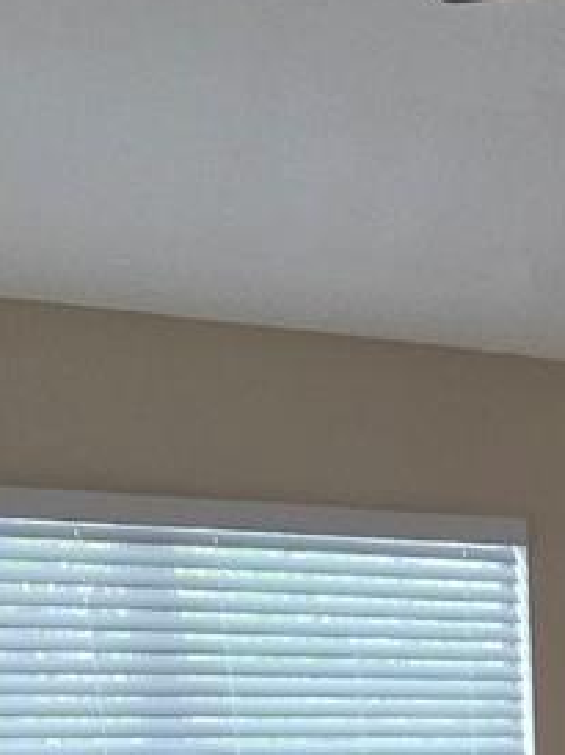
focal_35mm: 57
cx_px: 620
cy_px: 1262
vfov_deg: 23.3
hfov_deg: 24.0
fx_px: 1242
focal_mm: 2.2
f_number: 2.2
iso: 250
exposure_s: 1/120
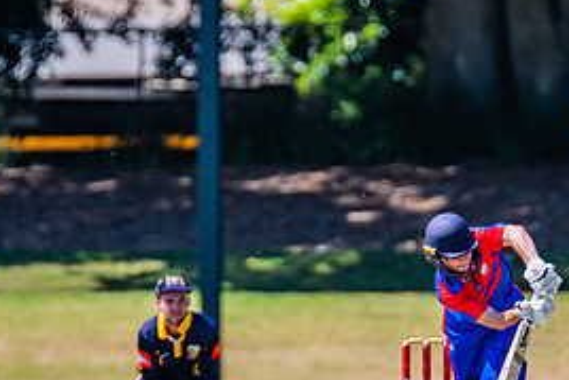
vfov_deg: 1.0
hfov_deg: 1.4
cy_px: 259
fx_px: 22487
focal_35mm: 1422
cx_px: 471
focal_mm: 600
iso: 640
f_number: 6.3
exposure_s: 1/2000
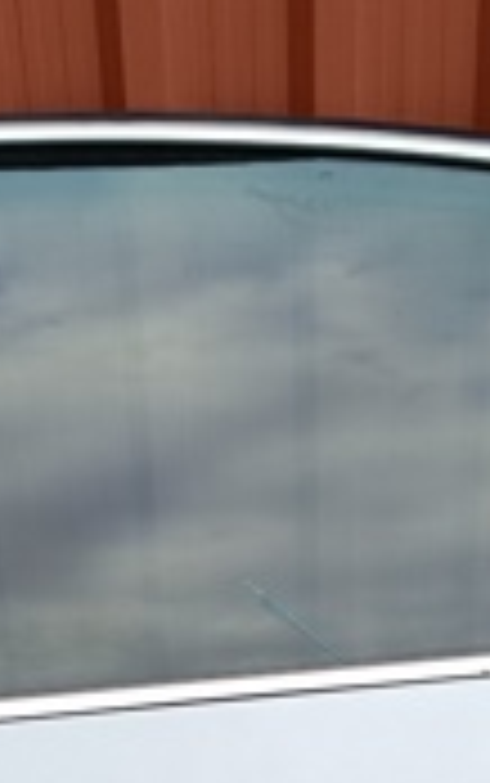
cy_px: 963
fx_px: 1493
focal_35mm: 70
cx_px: 306
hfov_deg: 18.6
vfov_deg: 25.9
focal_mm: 5.59
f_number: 1.88
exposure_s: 1/115
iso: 50
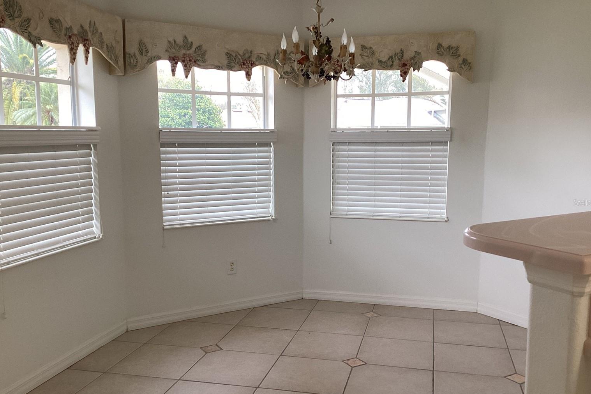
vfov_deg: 38.9
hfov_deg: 55.8
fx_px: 558
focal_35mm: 34
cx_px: 299
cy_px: 202
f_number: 2.4
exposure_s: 1/60
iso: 64
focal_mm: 3.3
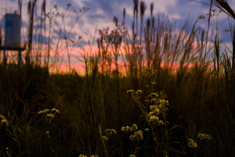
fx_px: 294
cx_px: 114
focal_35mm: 45
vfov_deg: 29.9
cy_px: 83
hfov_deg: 43.6
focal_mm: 20
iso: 400
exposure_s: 1/50
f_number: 3.8
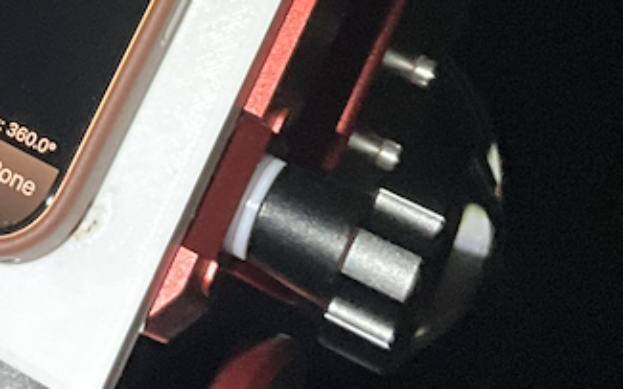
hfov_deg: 16.6
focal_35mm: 121
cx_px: -107
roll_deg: +2.0
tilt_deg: -37.9
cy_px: -230
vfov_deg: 10.4
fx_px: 2054
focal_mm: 3
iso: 400
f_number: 1.8
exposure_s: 1/30
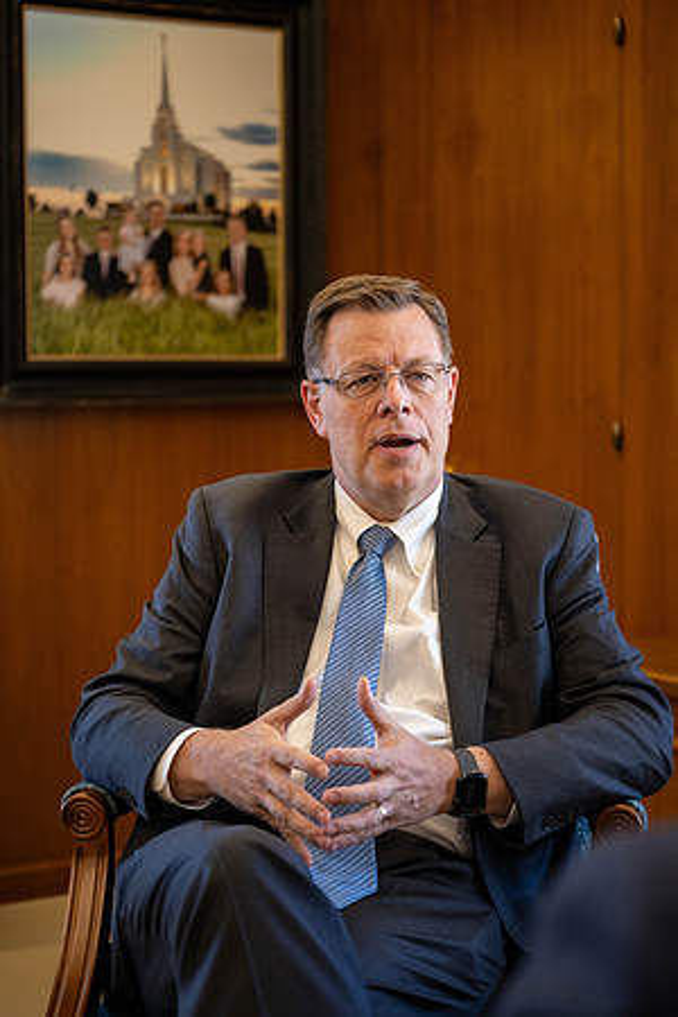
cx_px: 339
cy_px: 508
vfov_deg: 28.8
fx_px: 1977
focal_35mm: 70
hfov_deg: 19.5
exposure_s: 1/320
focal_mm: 70
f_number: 2.8
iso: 1250
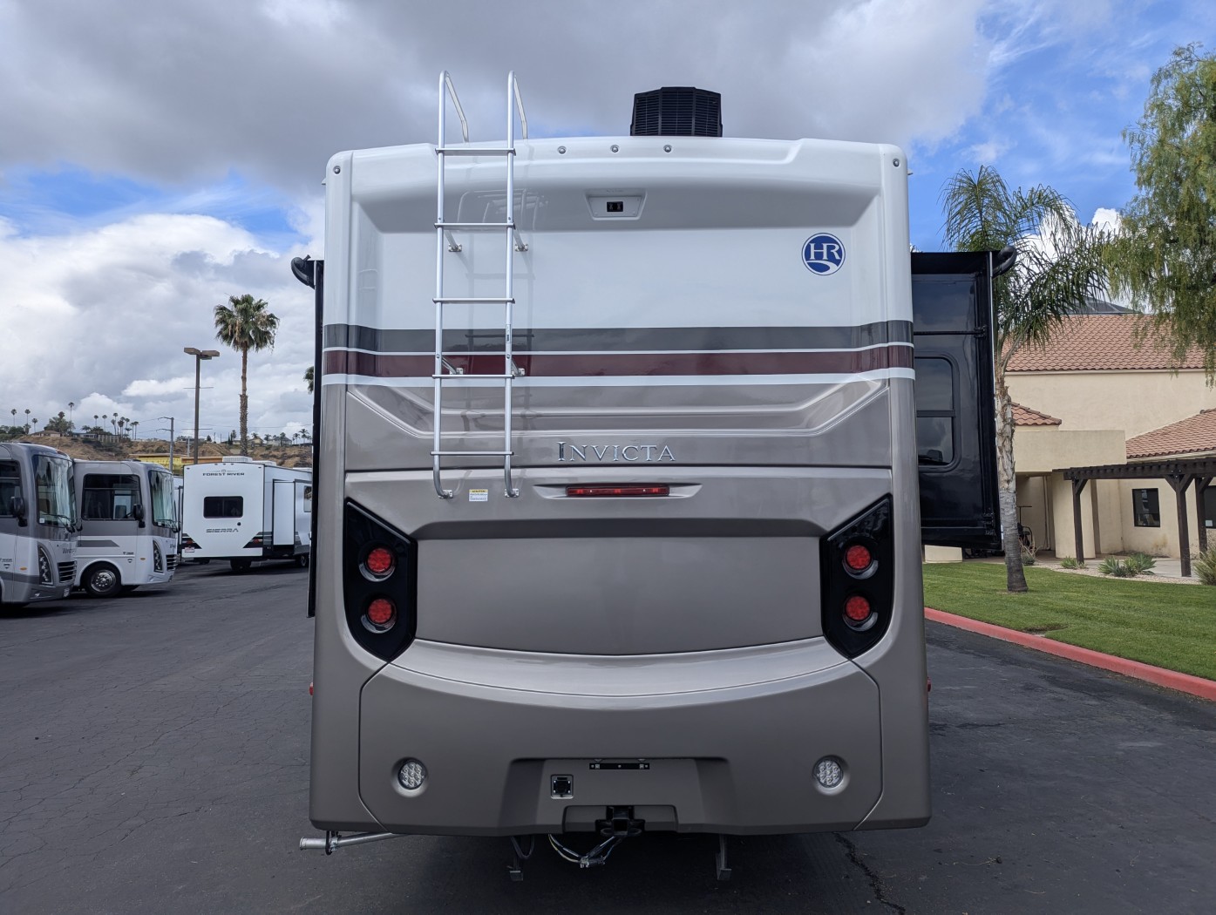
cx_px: 608
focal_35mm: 24
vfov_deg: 56.9
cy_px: 458
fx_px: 844
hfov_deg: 71.5
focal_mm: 6.81
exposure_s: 1/2309
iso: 47
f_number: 1.85
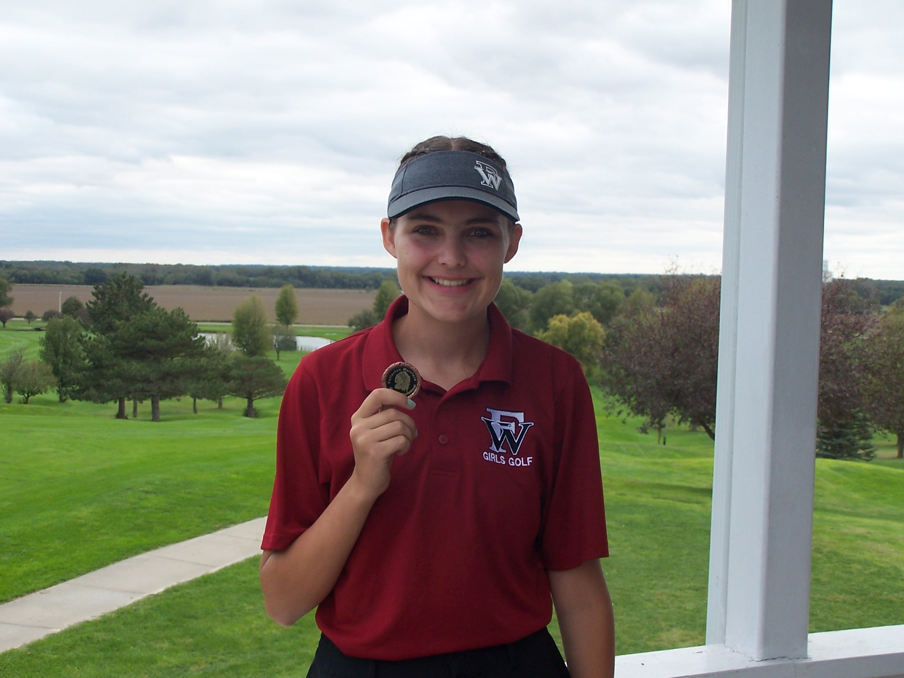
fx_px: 1541
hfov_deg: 32.7
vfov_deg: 24.8
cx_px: 452
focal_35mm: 59
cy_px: 339
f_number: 3.2
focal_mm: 9.8
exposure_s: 1/350
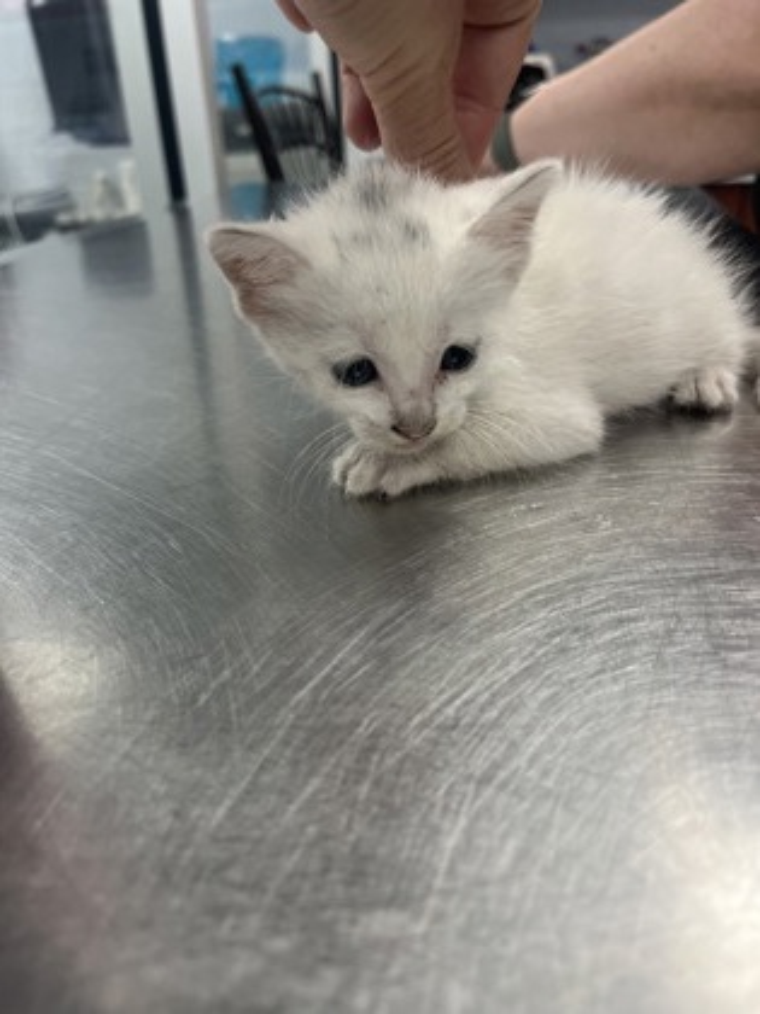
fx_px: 761
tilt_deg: -29.0
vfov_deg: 67.3
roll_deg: +4.1
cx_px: 380
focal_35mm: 26
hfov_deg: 53.1
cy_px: 507
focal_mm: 5.1
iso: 125
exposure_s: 1/120
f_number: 1.6
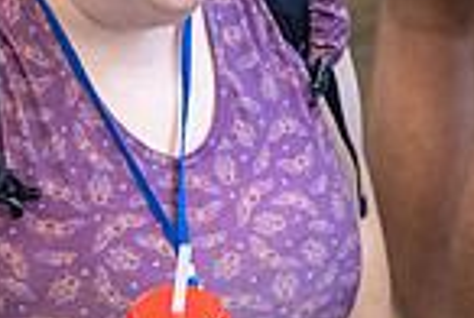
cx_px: 445
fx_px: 10990
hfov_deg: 2.5
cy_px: 206
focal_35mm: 833
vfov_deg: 1.7
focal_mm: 140
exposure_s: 1/200
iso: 6400
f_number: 2.8
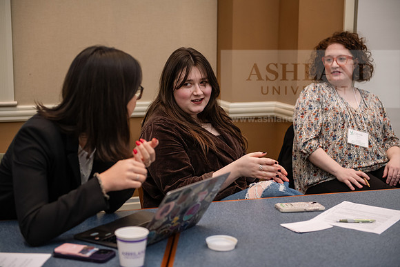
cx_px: 200
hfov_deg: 32.4
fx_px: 689
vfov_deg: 21.9
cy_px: 134
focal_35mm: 62
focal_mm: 62
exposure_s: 1/200
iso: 1250
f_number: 3.2
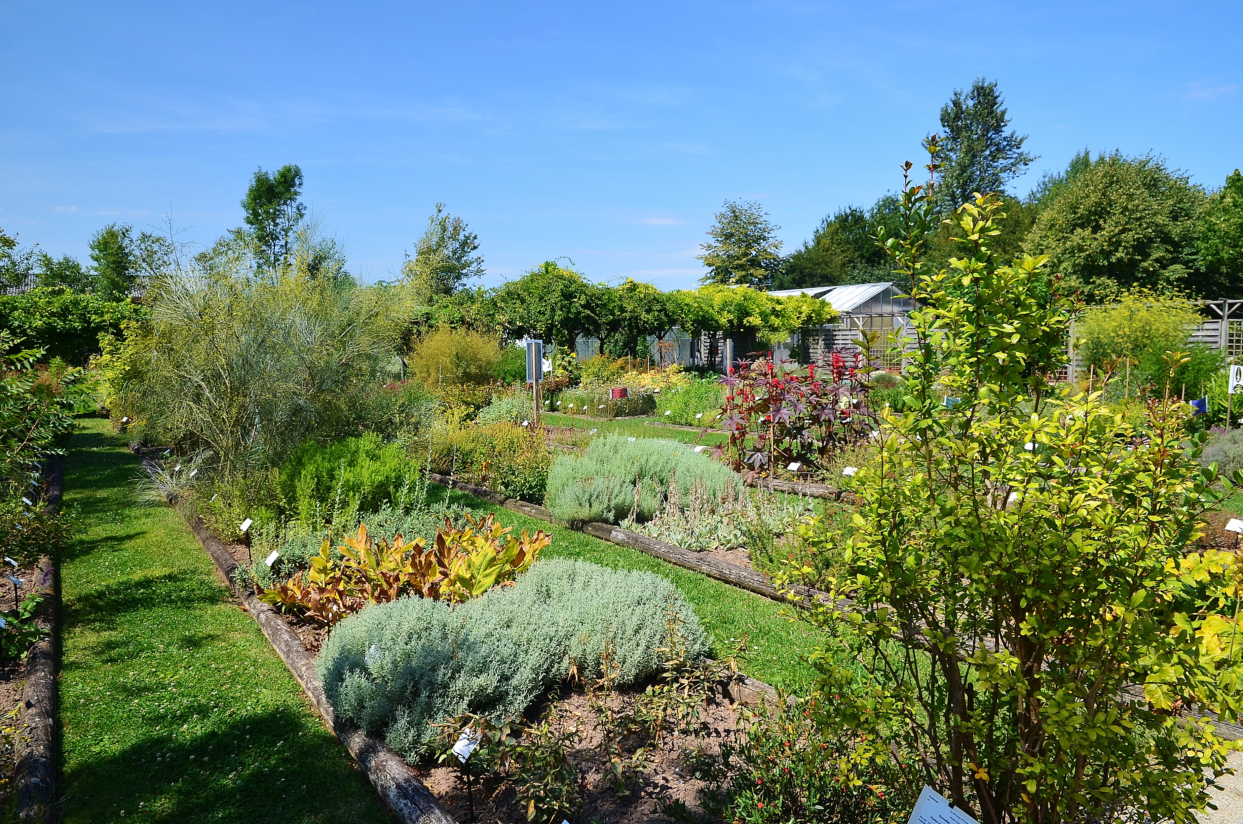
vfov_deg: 52.9
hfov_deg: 73.9
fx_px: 827
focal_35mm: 24
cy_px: 412
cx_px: 622
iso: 200
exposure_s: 1/80
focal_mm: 16
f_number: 10
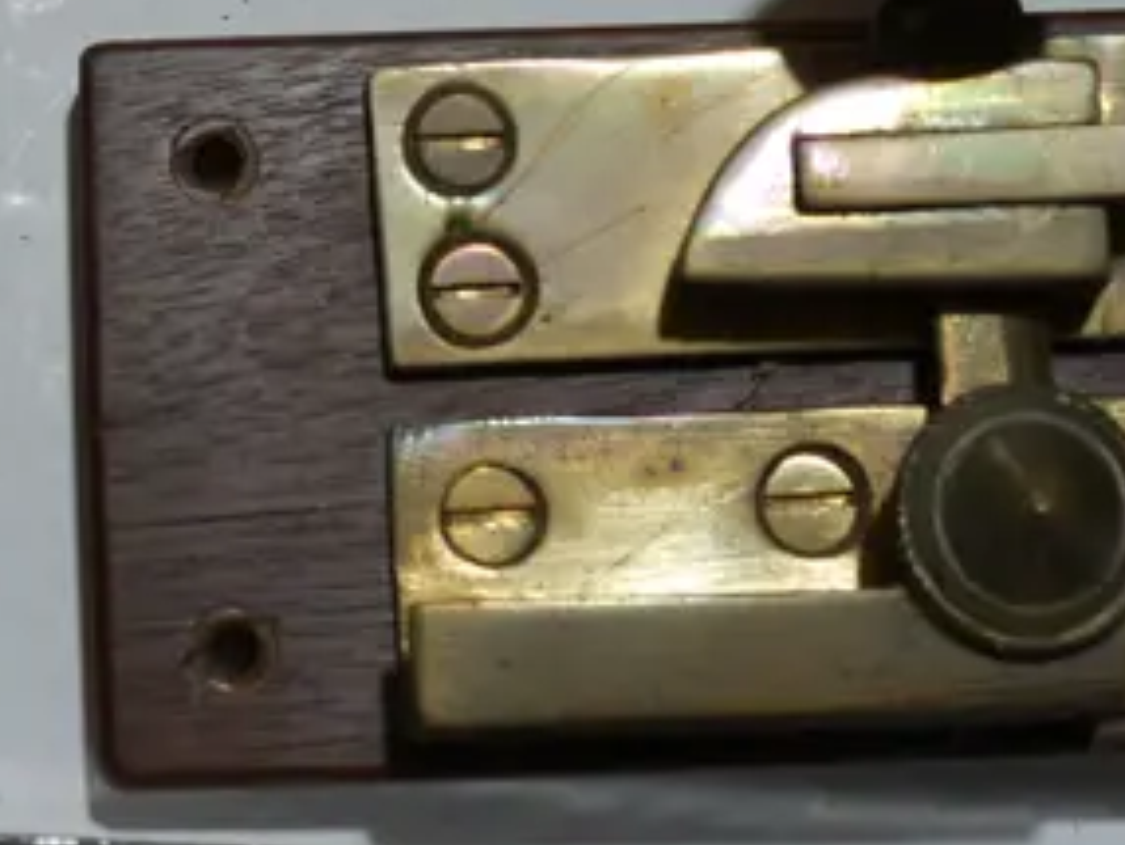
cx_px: 31
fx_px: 5595
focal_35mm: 172
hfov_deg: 11.4
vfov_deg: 8.4
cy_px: -438
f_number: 5.2
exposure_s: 1/125
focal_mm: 24
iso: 200
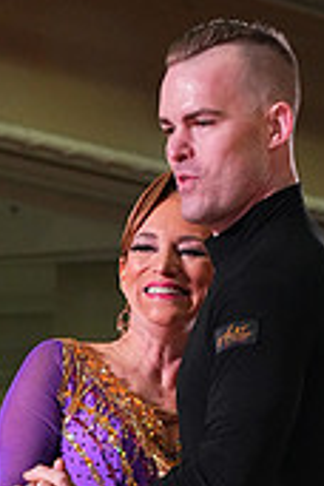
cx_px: 300
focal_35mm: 313
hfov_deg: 4.4
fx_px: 4225
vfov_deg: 6.5
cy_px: 702
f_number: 5.6
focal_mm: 92
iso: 5000
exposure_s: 1/320
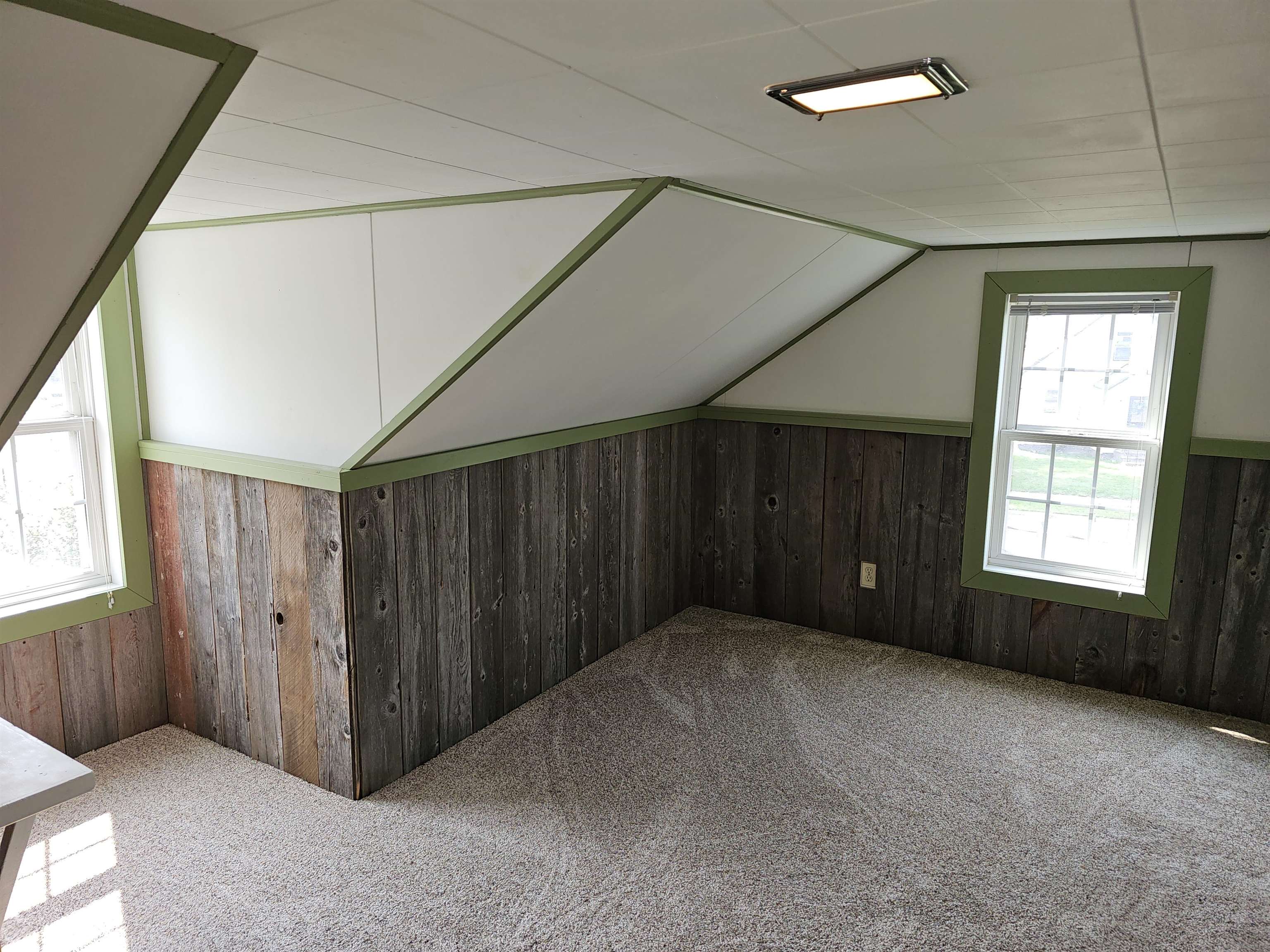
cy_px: 476
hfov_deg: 73.9
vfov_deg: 58.9
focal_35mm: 23
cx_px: 635
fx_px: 844
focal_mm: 6.3
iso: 50
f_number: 1.7
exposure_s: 1/60
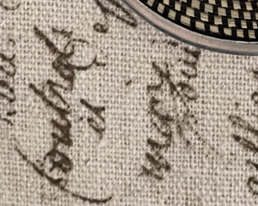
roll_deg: +1.0
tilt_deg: -7.3
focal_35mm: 236
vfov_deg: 6.2
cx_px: 261
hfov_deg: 8.1
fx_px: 1802
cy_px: -325
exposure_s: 1/122
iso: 160
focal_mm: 6
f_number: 2
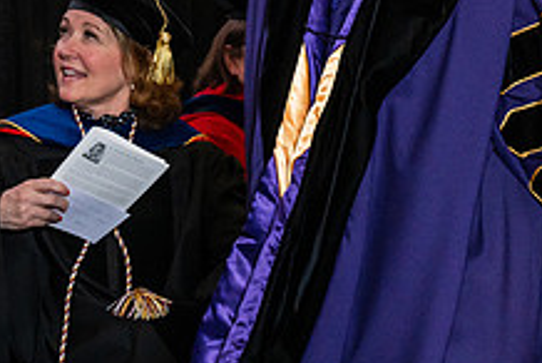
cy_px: 1
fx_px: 2804
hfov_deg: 10.9
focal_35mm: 186
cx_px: 537
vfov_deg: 7.4
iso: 1250
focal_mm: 70
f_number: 8
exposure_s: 1/200
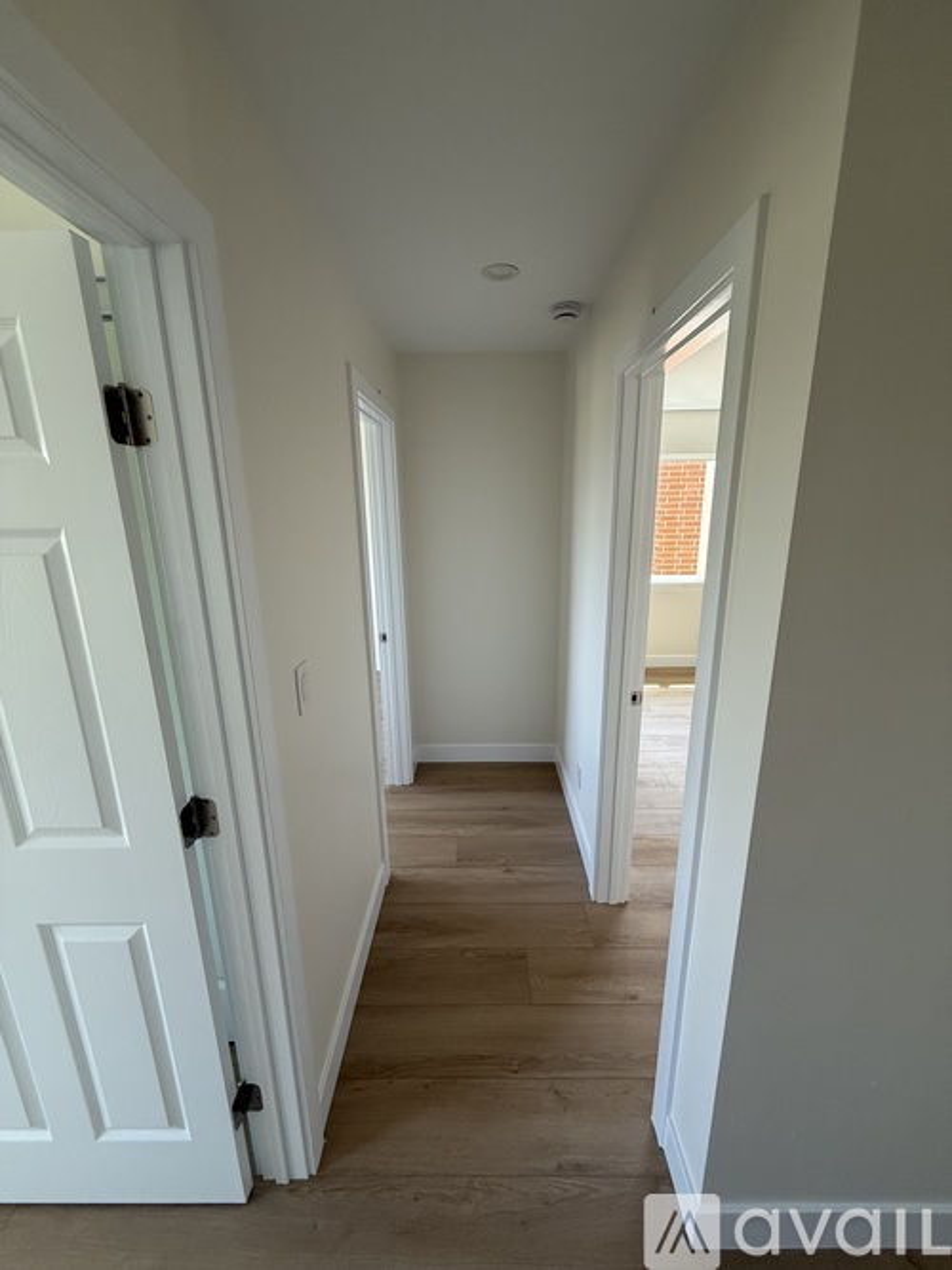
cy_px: 635
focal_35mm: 14
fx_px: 514
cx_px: 476
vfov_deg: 102.1
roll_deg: +0.7
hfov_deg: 85.7
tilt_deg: -13.5
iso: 160
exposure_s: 1/99
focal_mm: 2.22
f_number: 2.2
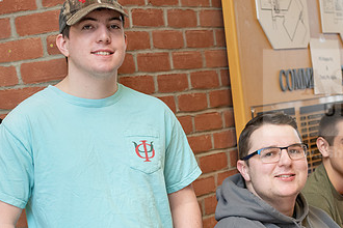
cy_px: 175
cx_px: 232
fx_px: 1172
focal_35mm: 123
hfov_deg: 16.6
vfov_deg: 11.1
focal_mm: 70
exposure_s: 1/200
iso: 1600
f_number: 4
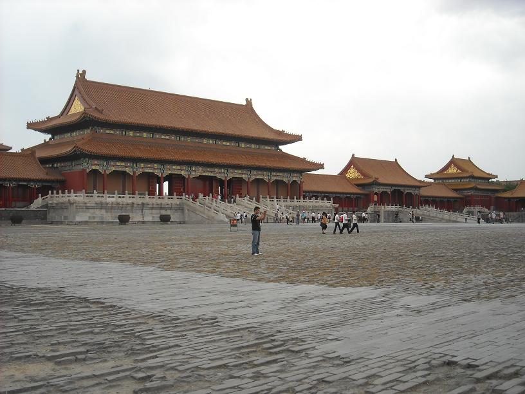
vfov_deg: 32.9
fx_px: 667
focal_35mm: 44
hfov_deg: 42.9
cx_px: 262
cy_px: 197
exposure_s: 1/272
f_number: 3.1
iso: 64
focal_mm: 7.1
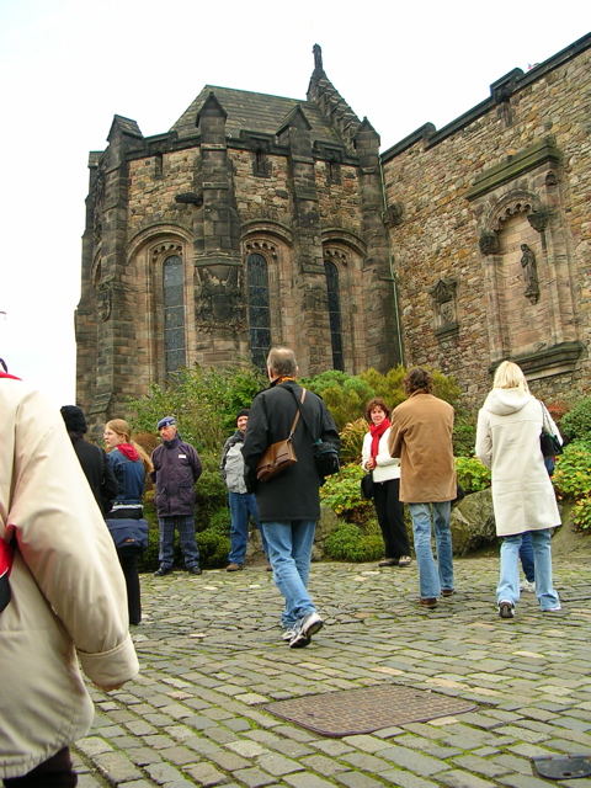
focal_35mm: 38
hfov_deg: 37.7
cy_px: 394
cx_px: 296
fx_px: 865
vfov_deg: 49.0
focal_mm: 5.8
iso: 50
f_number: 2.8
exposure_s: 1/130
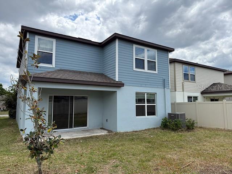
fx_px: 161
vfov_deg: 56.8
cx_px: 116
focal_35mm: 24
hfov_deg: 71.6
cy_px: 87
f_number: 1.78
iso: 100
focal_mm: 6.76
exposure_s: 1/3759
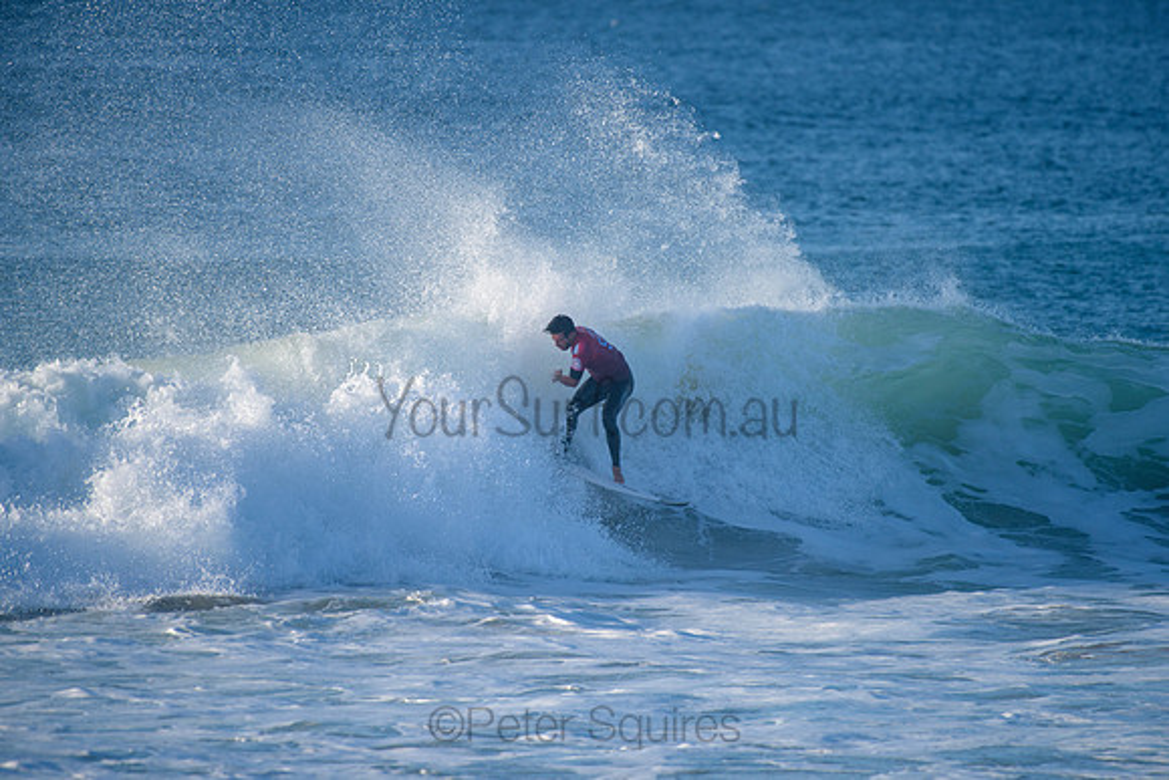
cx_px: 586
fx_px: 17528
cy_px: 371
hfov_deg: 3.8
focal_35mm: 540
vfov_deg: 2.5
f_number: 5.6
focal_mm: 500
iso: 400
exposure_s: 1/2000
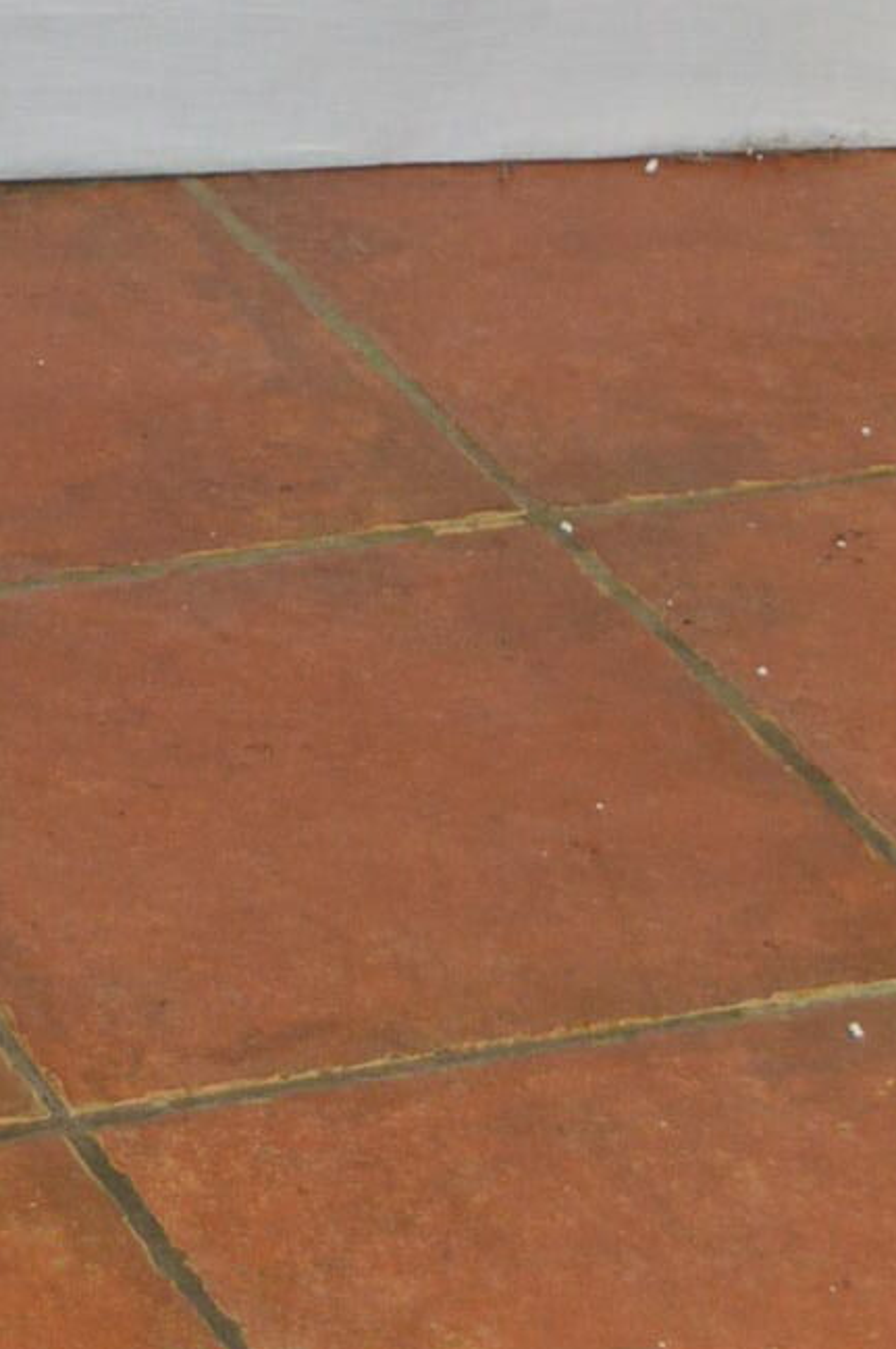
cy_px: -183
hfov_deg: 8.6
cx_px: -617
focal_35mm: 153
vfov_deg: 13.1
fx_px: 5727
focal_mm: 22
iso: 720
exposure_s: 1/60
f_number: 3.8
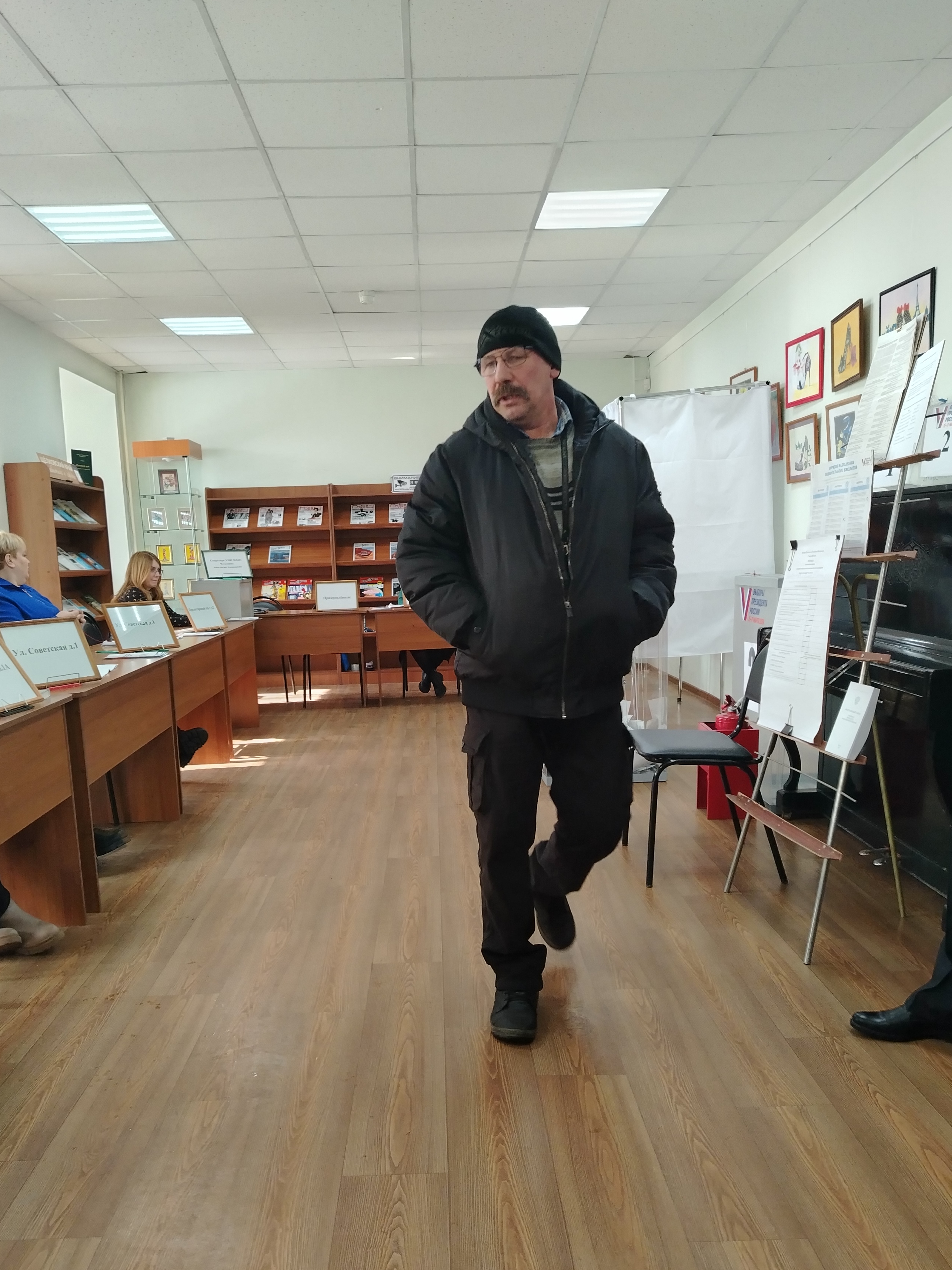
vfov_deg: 63.2
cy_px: 722
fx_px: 1027
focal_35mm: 28
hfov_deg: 49.7
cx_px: 441
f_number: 1.75
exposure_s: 1/100
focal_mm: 5.25
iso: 497
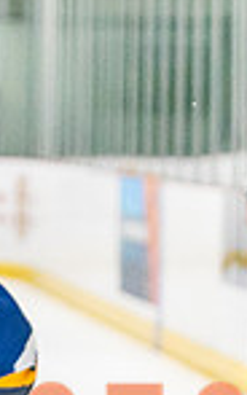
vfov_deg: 3.8
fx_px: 5961
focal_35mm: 554
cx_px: -502
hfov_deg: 2.3
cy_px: 369
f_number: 2.8
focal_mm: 87
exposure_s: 1/1250
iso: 3200
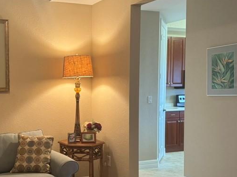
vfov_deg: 29.5
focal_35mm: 49
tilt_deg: -4.2
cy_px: 111
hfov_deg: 37.9
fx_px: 335
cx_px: 59
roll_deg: +0.4
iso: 500
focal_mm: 6.76
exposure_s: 1/60
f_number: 1.78
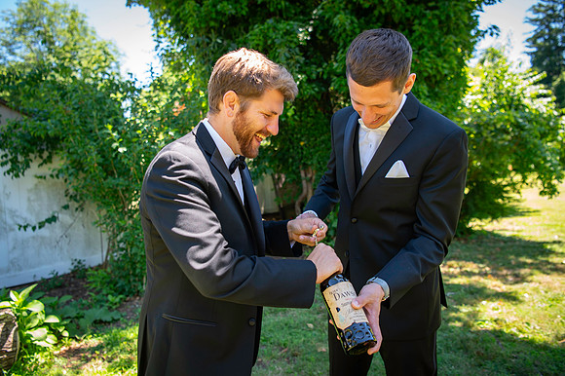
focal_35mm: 24
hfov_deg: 73.8
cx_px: 282
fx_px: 376
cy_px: 188
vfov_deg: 53.1
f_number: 2.8
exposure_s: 1/125
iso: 100
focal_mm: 24
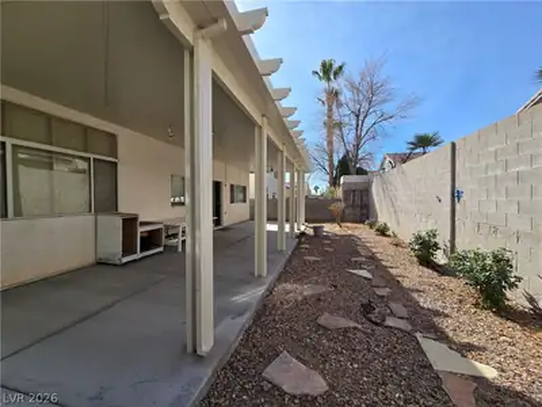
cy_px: 204
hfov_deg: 106.2
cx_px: 271
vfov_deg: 89.9
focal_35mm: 13
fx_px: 204
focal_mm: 2.2
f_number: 2.2
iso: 50
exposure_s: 1/2000
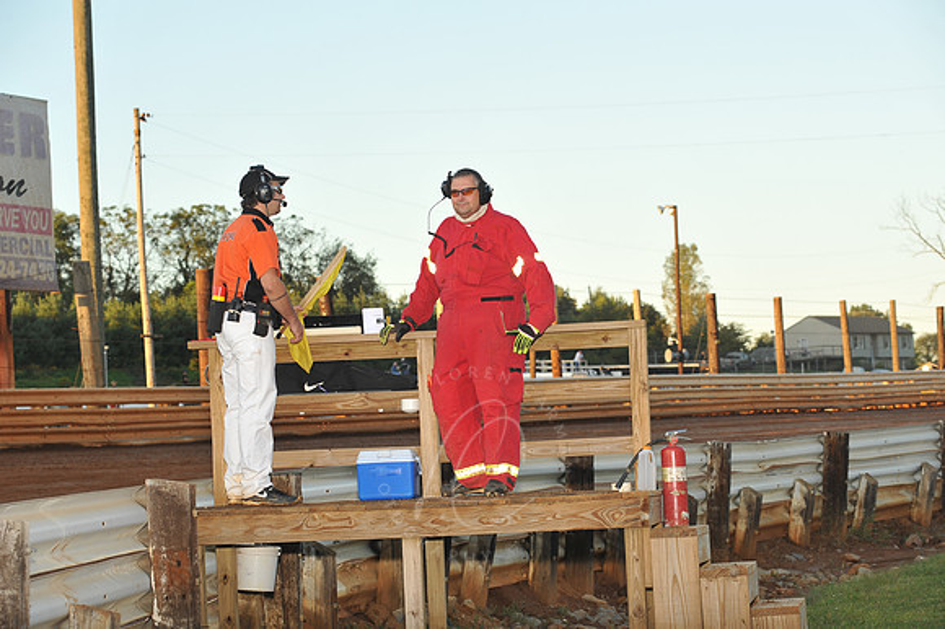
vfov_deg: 12.2
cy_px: 314
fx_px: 2938
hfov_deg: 18.3
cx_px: 472
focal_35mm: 112
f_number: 7.1
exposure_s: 1/320
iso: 640
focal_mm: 112
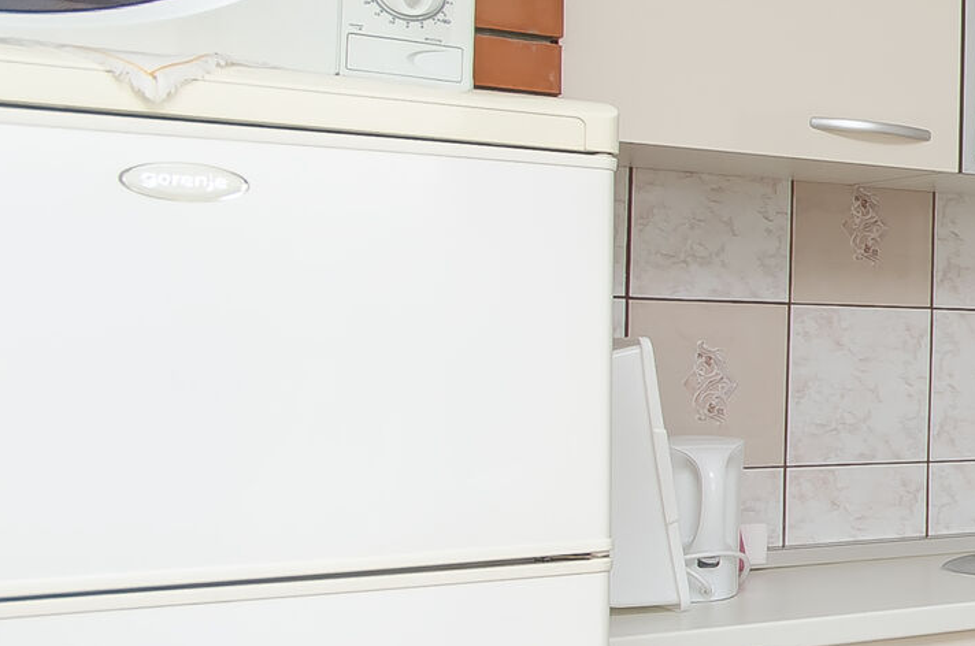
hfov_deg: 19.9
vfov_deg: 22.9
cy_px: 347
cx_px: 1902
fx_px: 1595
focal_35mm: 59
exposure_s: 1/125
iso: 100
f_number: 7.1
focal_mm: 10
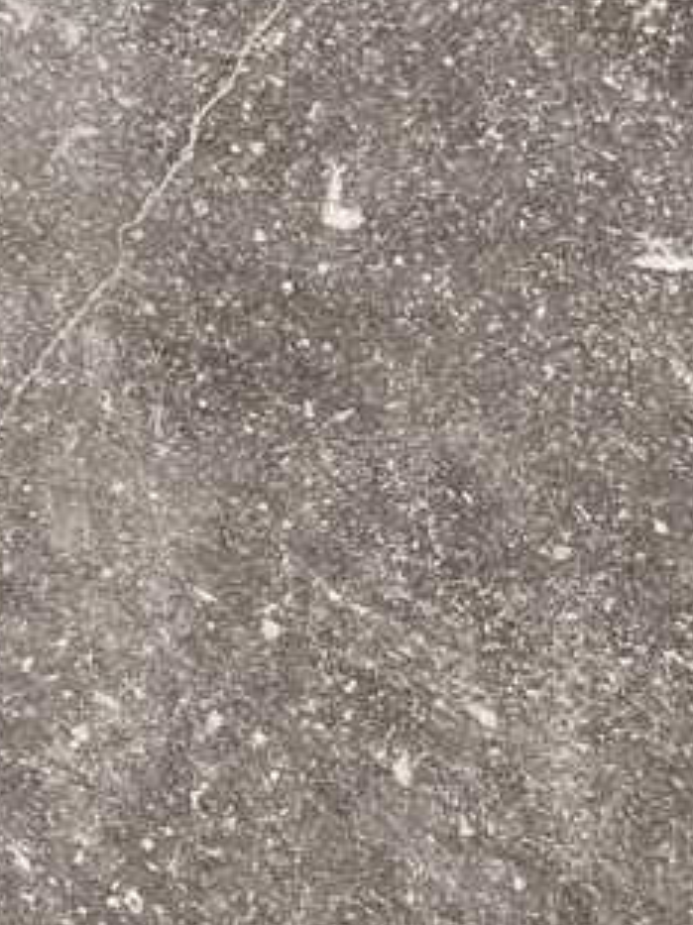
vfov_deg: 12.3
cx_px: -1139
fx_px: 3793
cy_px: -898
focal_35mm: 142
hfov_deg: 9.1
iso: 500
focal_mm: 6.3
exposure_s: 1/101
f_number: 1.7
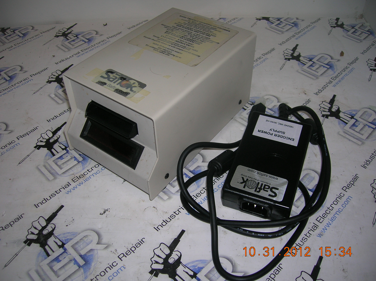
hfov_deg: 54.0
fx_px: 369
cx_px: 188
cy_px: 140
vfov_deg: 41.7
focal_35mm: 34
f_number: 2.9
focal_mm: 5.7
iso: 50
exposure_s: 1/60.1
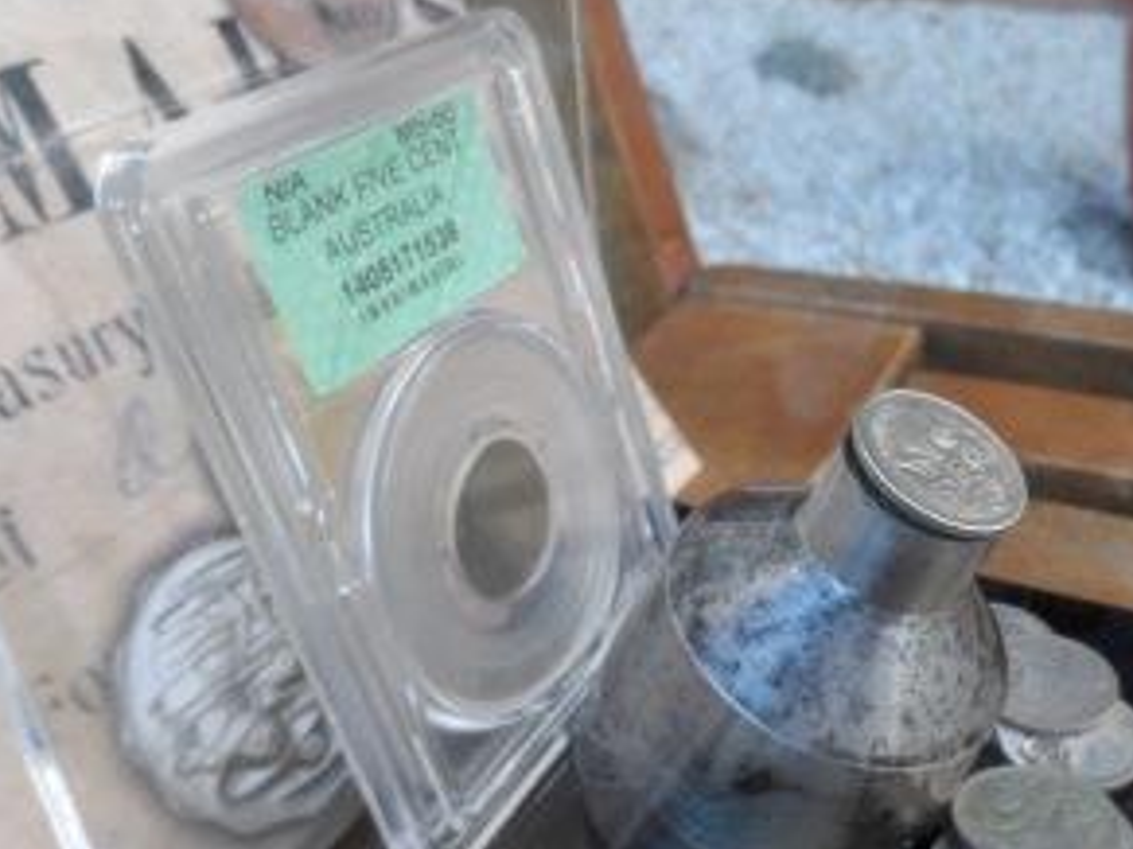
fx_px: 1211
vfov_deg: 38.5
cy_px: 510
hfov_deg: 48.4
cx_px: 833
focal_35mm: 37
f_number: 3.2
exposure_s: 1/90
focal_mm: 4
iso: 80
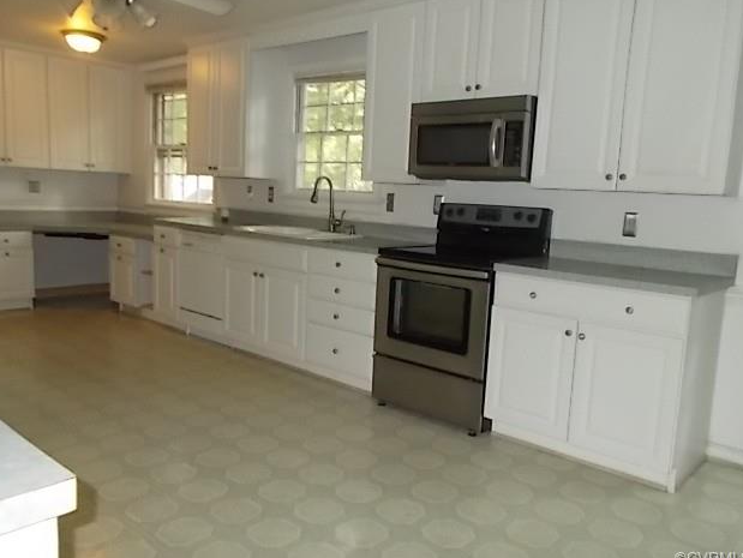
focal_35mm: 31
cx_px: 375
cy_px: 282
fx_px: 666
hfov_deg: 58.3
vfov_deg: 45.5
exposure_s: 1/25
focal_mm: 5.3
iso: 250
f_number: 3.4
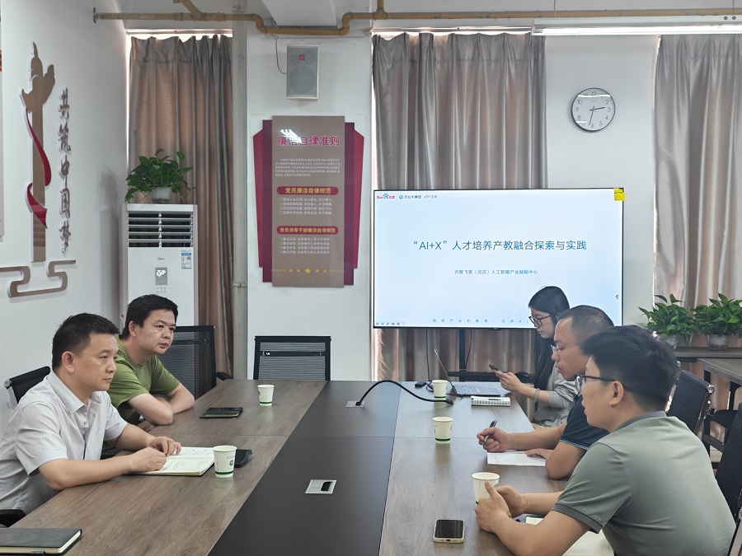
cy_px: 278
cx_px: 371
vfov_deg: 32.9
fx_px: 943
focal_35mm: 44
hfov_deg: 42.9
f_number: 1.9
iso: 320
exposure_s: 1/100
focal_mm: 6.12
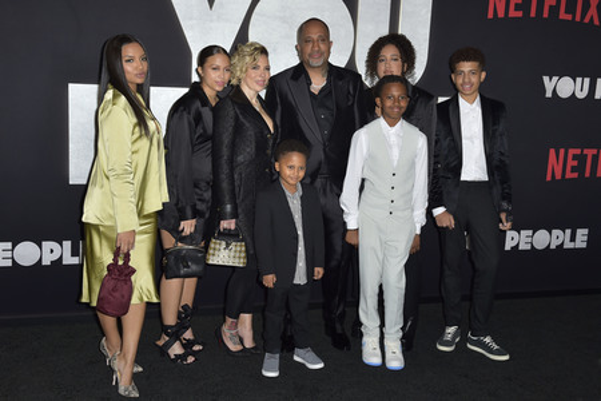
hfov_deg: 50.7
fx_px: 634
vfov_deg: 35.1
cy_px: 200
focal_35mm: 38
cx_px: 300
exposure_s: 1/250
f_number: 6.3
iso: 640
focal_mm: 38
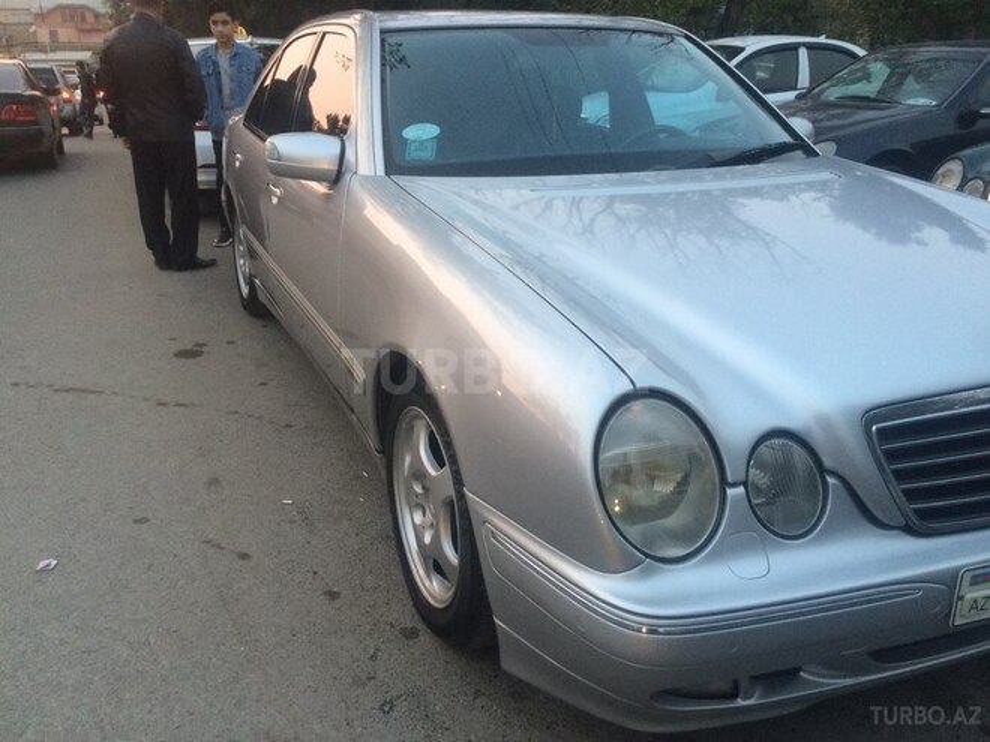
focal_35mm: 29
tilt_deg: -21.8
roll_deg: -0.5
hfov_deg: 61.7
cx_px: 495
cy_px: 371
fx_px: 829
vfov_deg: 48.2
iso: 80
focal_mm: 4.15
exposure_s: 1/33
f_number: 2.2
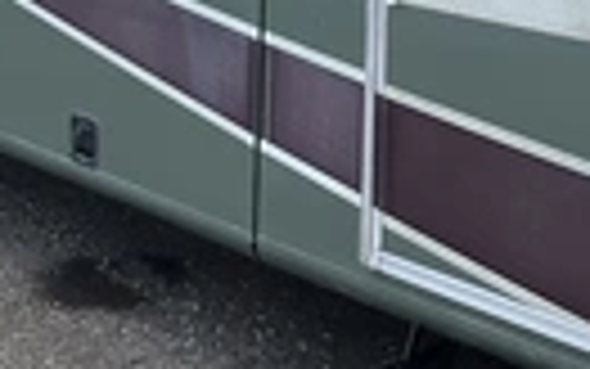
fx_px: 1512
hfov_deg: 21.9
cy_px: -162
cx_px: 149
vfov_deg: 13.2
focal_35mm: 94
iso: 25
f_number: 1.8
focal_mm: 3
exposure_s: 1/1195
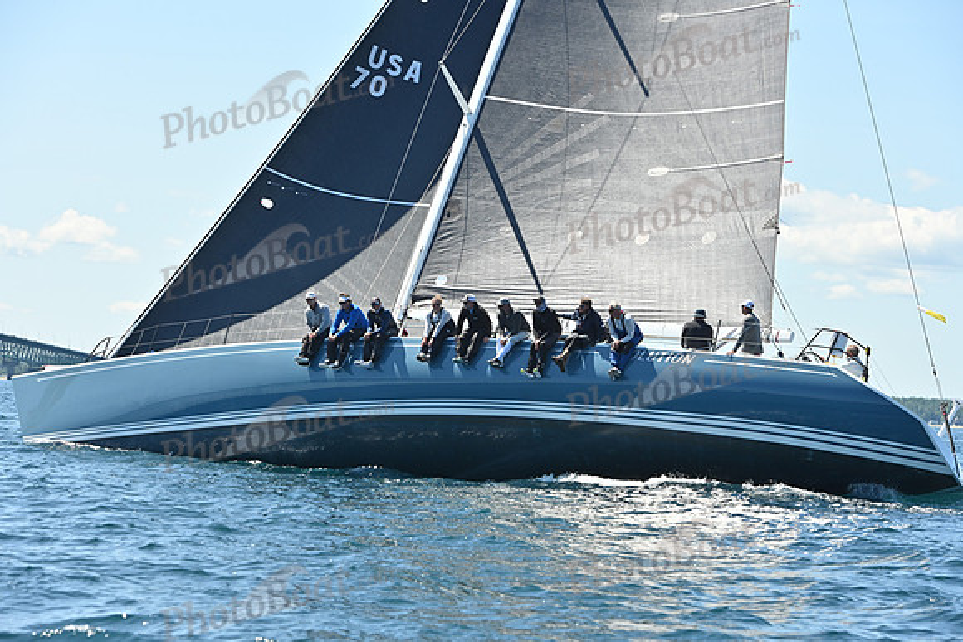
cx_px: 482
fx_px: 3264
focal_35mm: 122
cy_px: 321
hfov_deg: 16.8
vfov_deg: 11.2
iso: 320
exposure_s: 1/1000
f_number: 6.3
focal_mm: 122
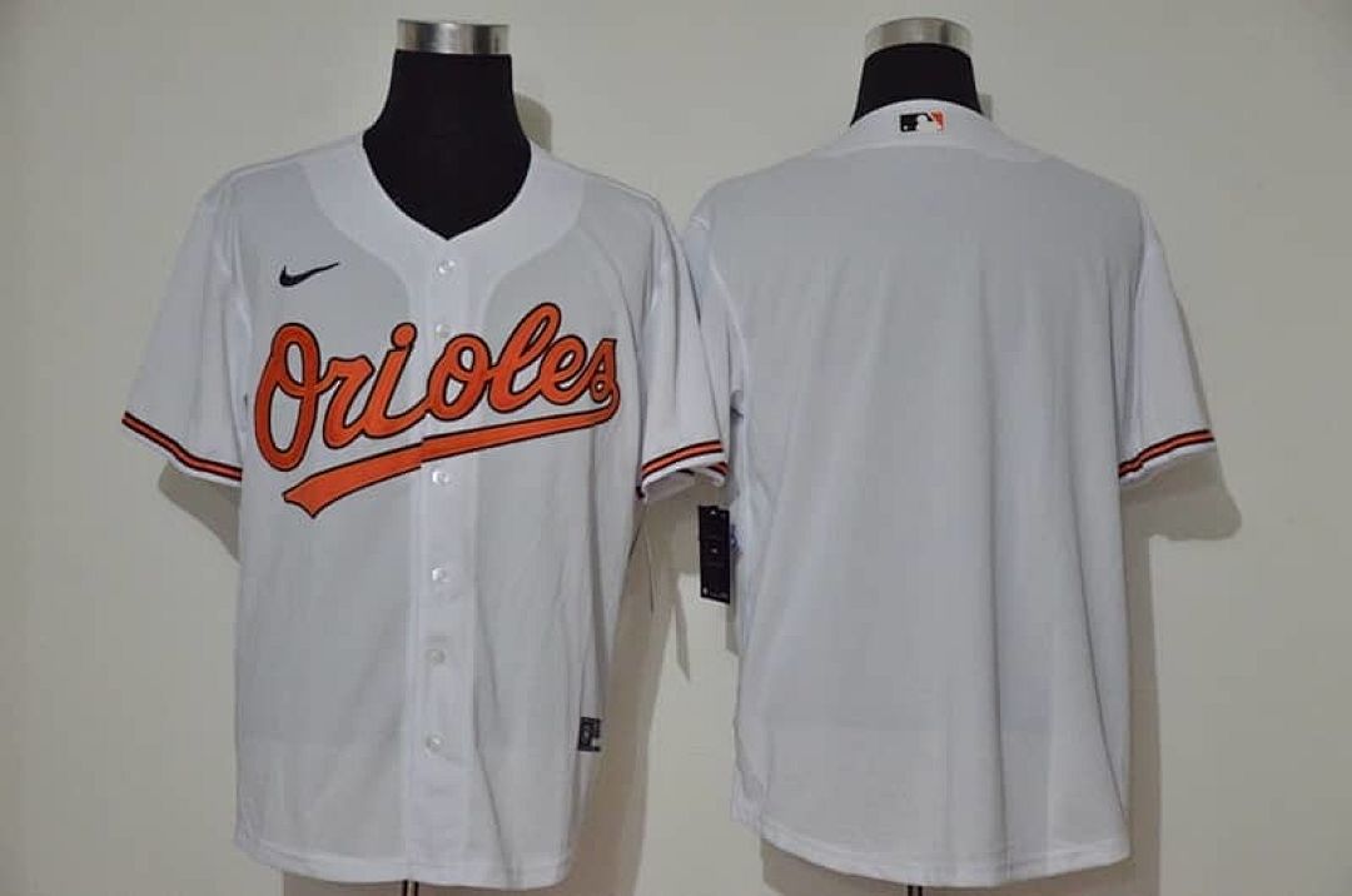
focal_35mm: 75
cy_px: 448
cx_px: 676
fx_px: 2812
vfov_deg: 18.1
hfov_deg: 27.0
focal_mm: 50
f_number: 4.8
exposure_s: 1/50
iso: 4000
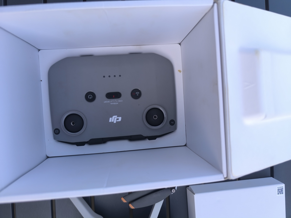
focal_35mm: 23
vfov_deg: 58.9
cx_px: 146
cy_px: 109
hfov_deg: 73.9
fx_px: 193
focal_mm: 6.14
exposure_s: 1/168
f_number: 1.65
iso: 50
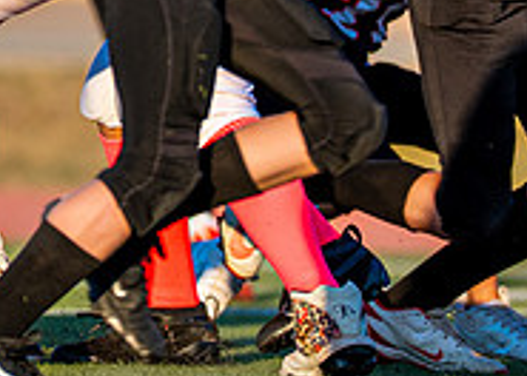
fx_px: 18583
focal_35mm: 1242
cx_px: 131
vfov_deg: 1.2
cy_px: -187
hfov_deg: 1.6
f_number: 2.8
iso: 100
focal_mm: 200
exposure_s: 1/1000
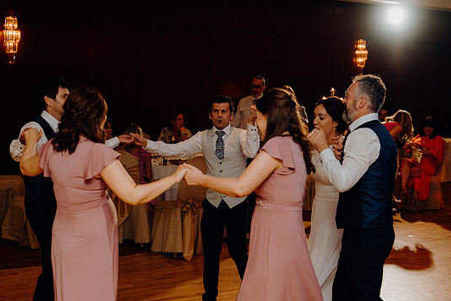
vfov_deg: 23.0
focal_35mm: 59
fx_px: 739
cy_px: 156
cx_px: 230
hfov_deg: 33.9
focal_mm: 54
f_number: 2.8
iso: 1250
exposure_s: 1/160
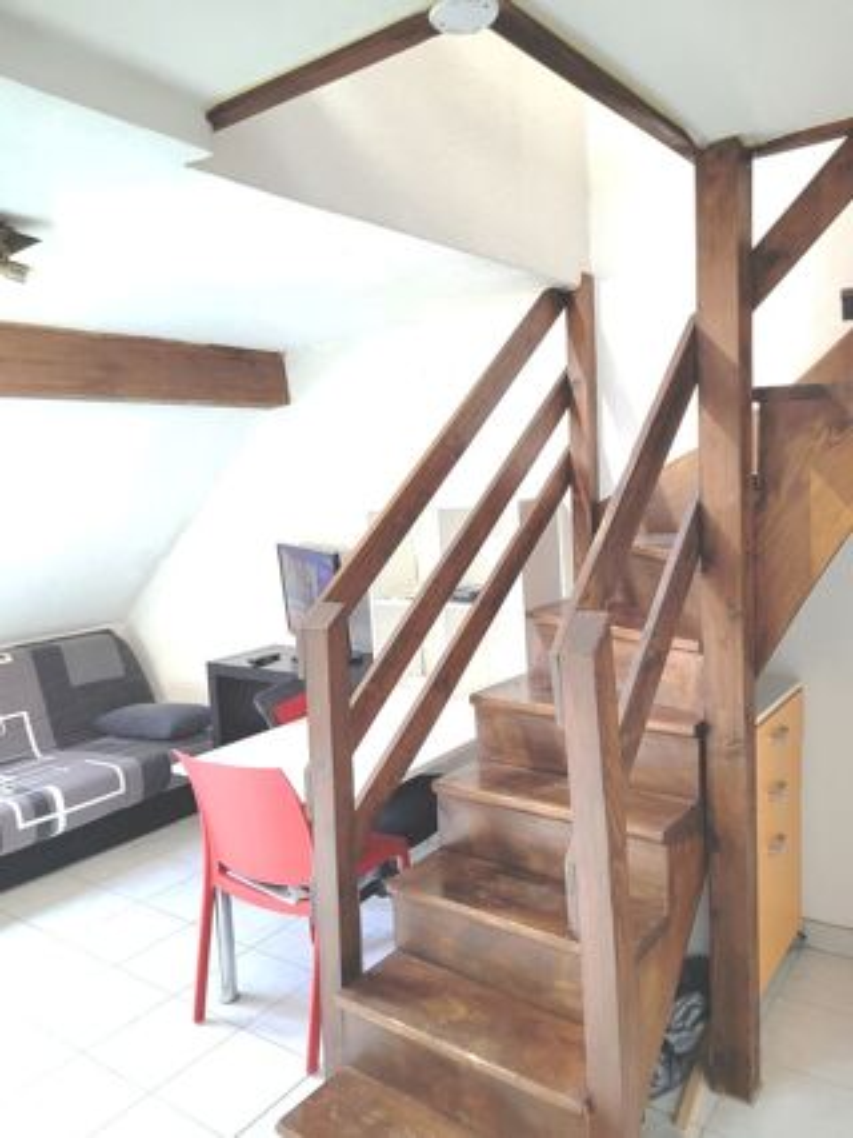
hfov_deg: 53.0
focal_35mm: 26
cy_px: 569
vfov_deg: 67.3
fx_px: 855
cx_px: 426
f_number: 1.8
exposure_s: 1/100
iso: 200
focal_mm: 5.4
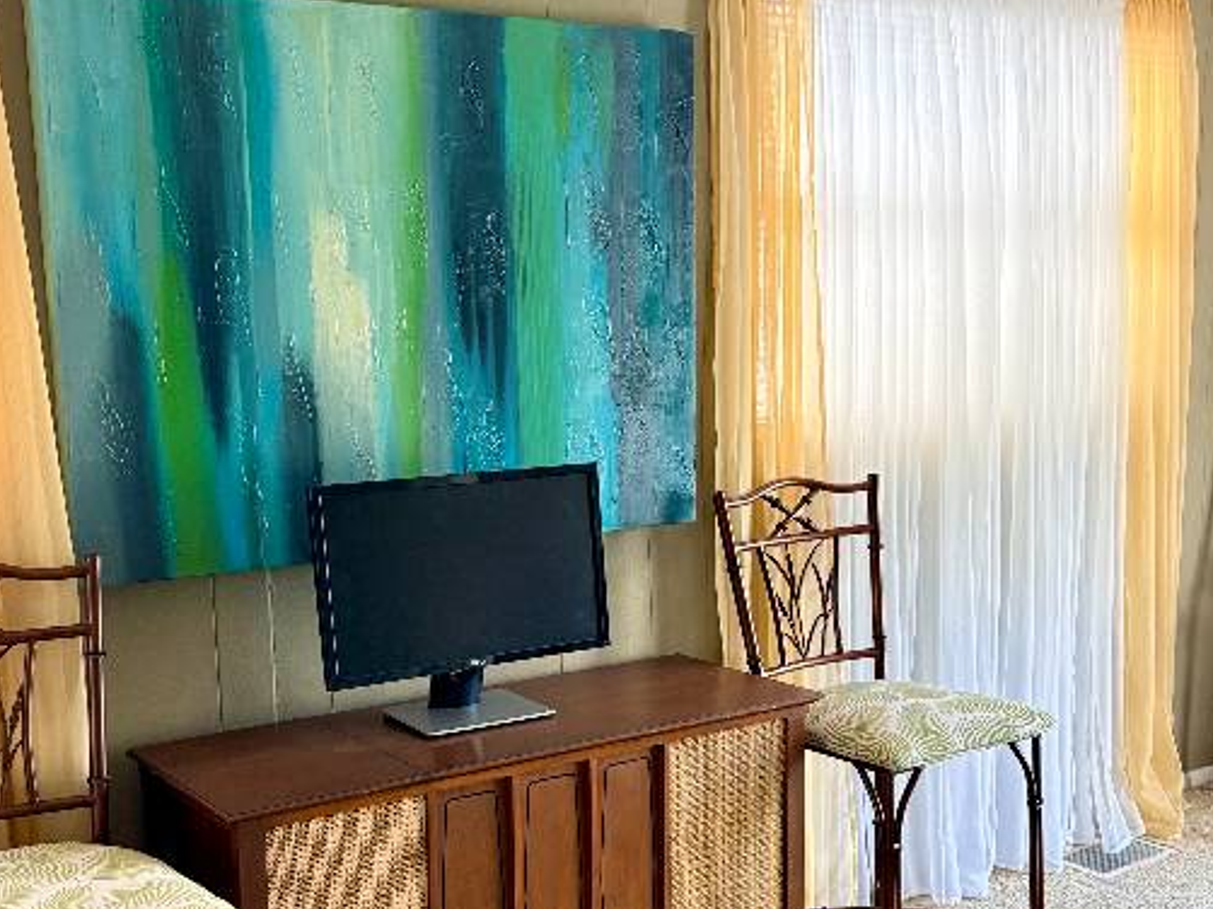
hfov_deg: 42.9
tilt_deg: -10.8
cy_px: 632
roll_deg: +1.5
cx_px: 546
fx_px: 1541
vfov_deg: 32.5
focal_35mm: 44
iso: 125
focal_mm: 5.96
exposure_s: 1/63
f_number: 1.6
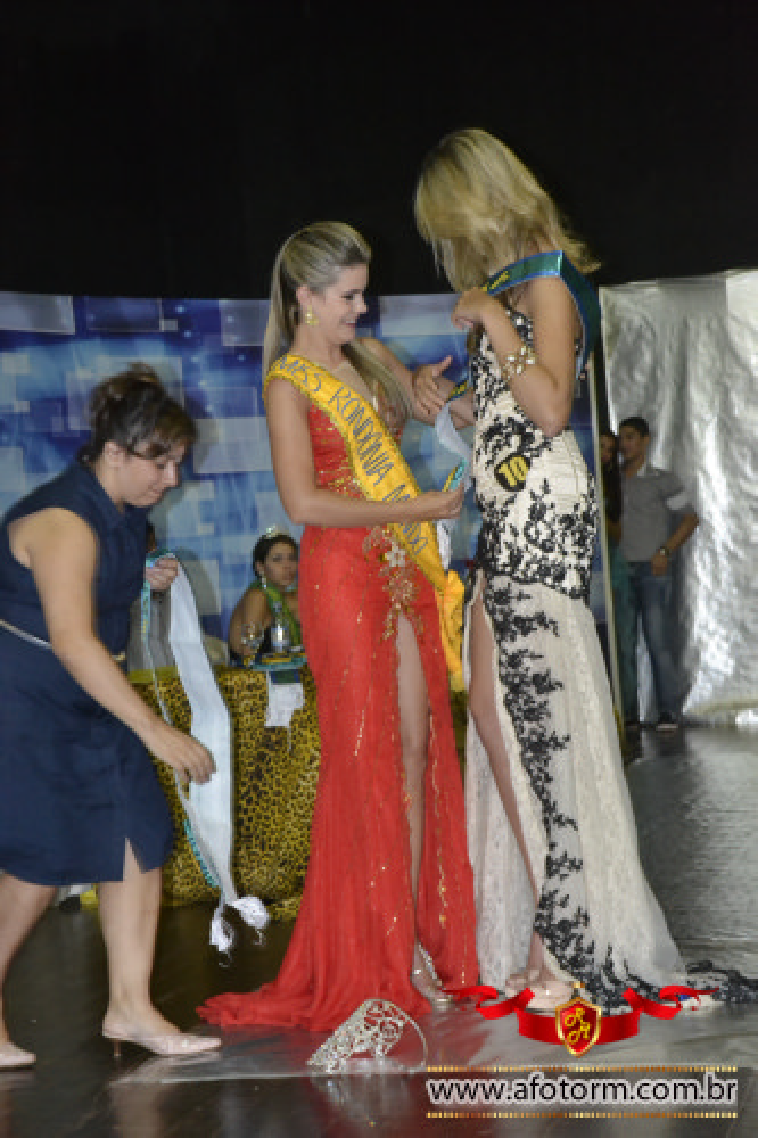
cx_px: 379
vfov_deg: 27.0
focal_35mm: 75
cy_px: 569
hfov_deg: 18.2
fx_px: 2370
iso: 3200
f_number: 4.8
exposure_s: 1/60
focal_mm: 50
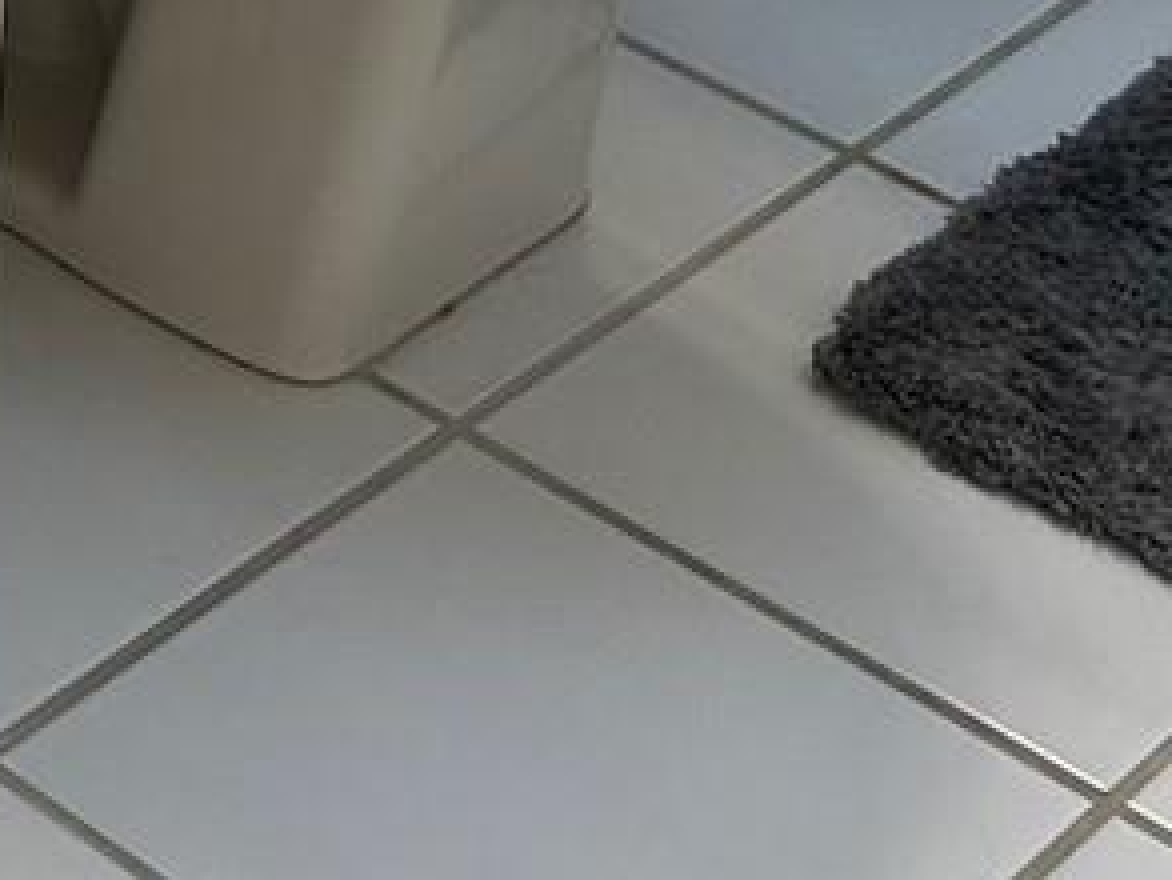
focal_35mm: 142
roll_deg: -0.2
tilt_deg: -20.1
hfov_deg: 13.2
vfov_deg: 9.6
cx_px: -492
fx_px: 4810
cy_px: -1000
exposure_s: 1/60
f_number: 1.5
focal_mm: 5.7
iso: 80
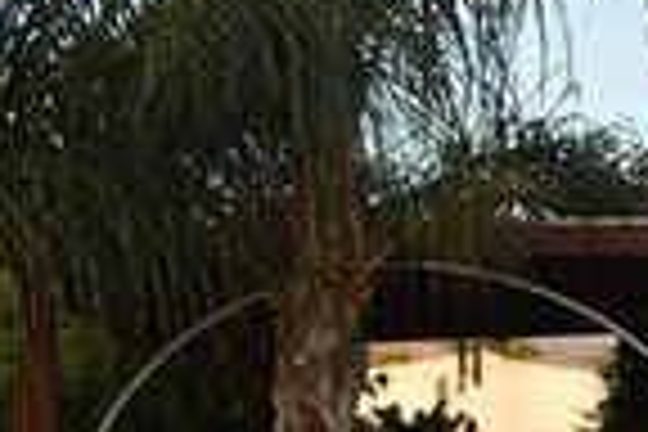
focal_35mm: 120
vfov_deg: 11.2
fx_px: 2160
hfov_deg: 13.6
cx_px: 1431
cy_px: 529
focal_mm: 18
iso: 250
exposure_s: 1/125
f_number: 5.6
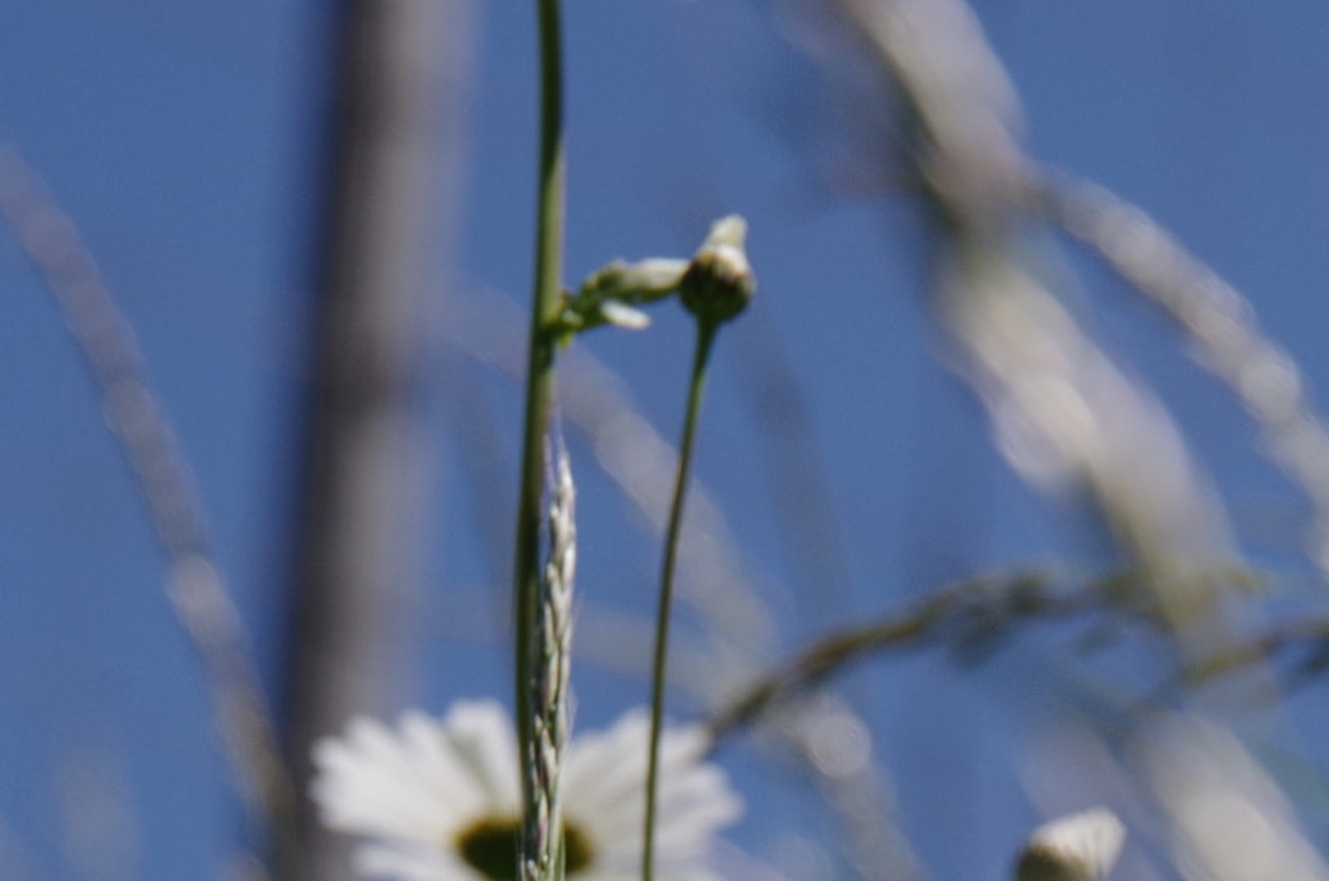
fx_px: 13890
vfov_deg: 3.6
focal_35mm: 377
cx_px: 887
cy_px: 1008
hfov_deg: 5.5
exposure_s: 1/750
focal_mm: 100
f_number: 8
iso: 200
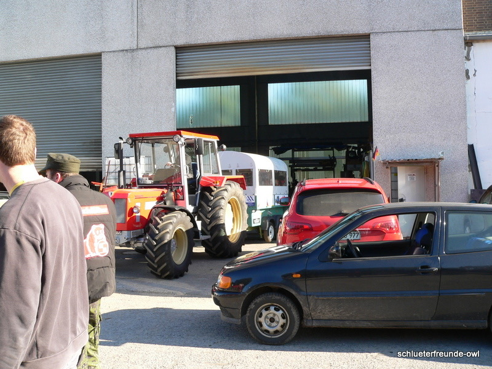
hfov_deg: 51.4
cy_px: 184
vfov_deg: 39.7
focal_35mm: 36
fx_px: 512
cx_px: 246
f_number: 4
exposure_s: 1/125
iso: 80
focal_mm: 6
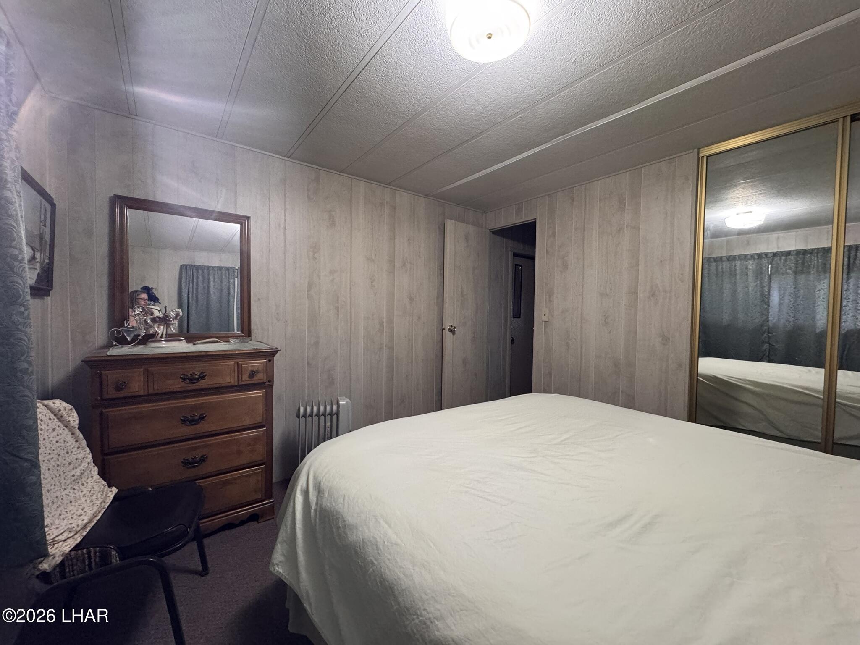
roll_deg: -0.8
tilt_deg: -2.3
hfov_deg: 102.1
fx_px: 348
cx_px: 430
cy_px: 322
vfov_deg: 85.7
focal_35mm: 14
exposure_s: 1/60
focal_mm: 2.22
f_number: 2.2
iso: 320
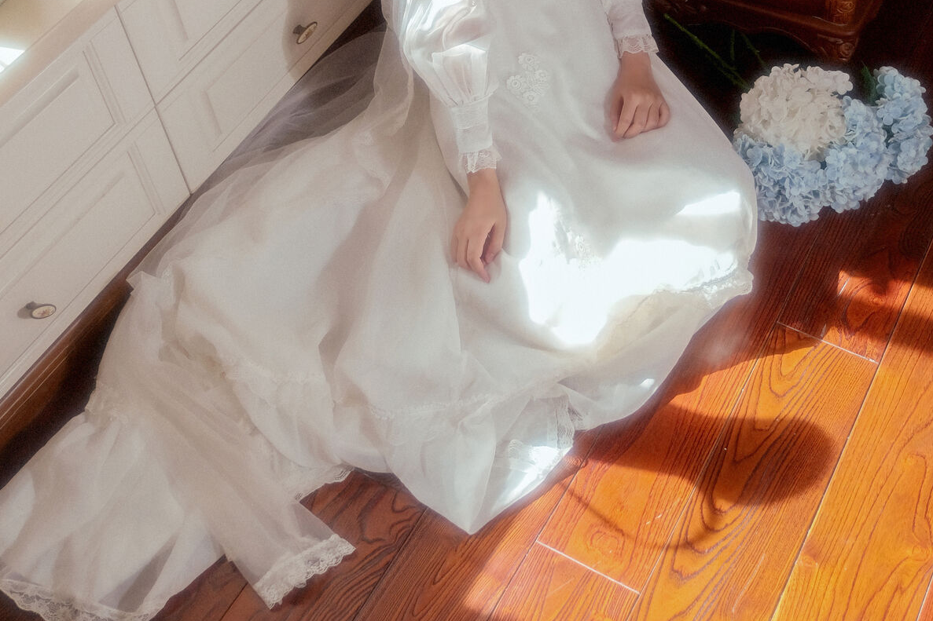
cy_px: -46
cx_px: 465
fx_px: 1218
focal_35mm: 47
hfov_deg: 41.9
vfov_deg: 26.6
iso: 500
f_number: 2.8
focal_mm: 20.6
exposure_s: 1/500
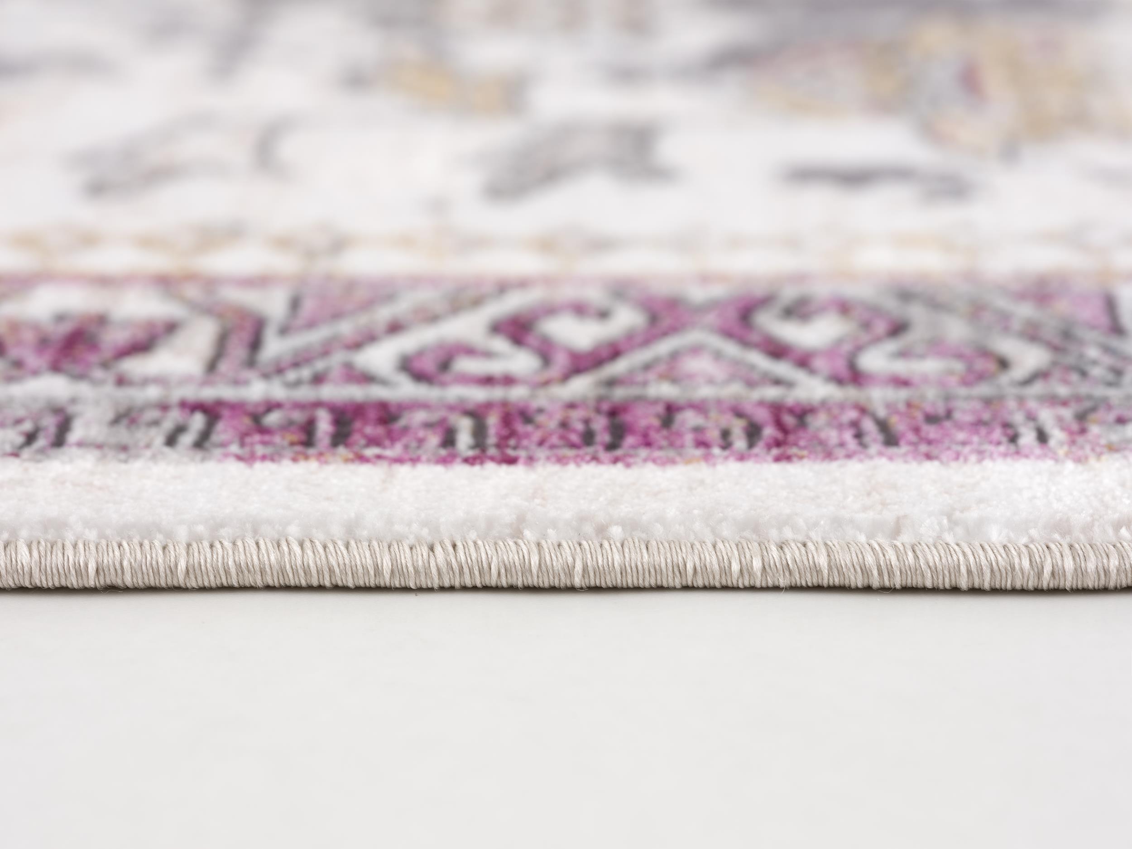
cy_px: 424
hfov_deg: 20.7
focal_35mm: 95
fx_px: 3107
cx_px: 566
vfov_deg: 15.6
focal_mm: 120
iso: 100
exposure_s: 1/125
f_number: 9
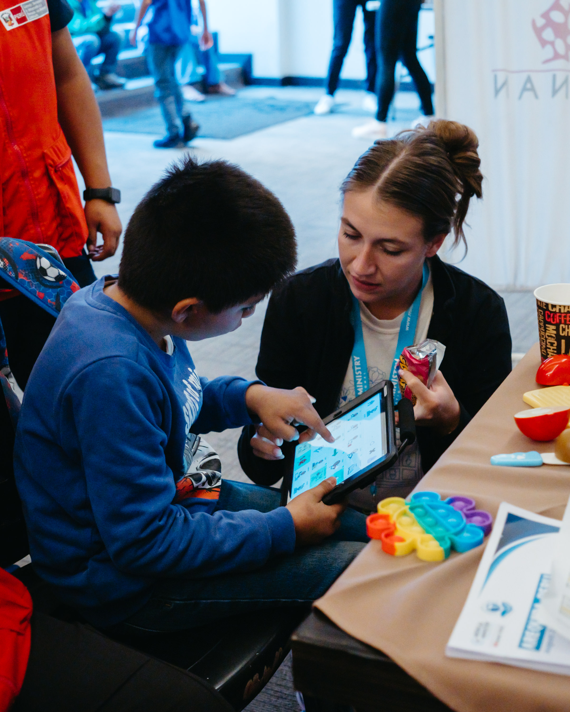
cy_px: 356
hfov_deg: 26.6
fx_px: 1204
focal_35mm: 57
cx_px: 335
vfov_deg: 33.0
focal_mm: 27
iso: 4000
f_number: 2.8
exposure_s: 1/100
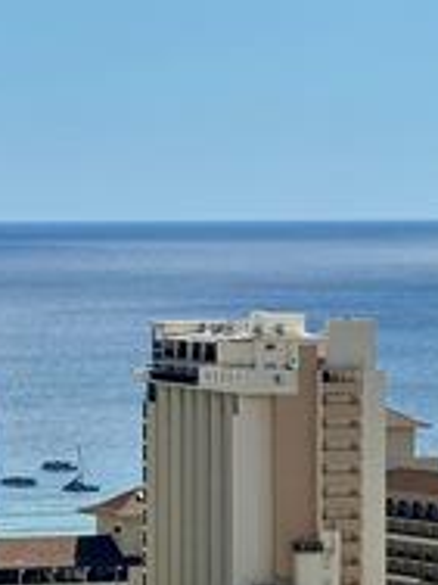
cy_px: 470
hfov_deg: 4.8
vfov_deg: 6.5
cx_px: -6
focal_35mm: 306
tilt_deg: -2.8
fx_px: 5162
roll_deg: -0.1
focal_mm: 15.66
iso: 64
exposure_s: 1/3344
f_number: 2.8
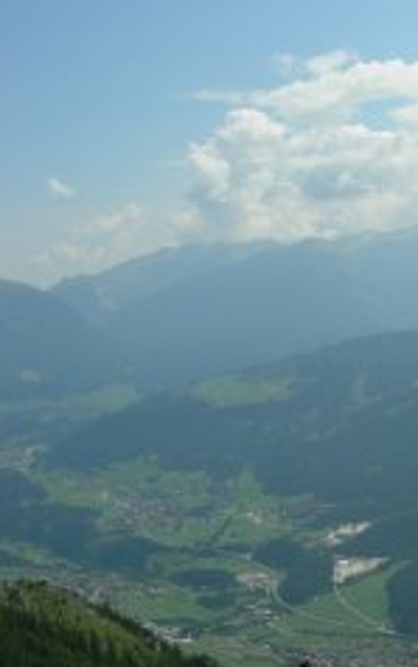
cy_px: 376
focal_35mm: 64
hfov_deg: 18.9
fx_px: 1165
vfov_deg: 31.9
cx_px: 539
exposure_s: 1/340
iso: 64
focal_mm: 7.5
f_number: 6.8
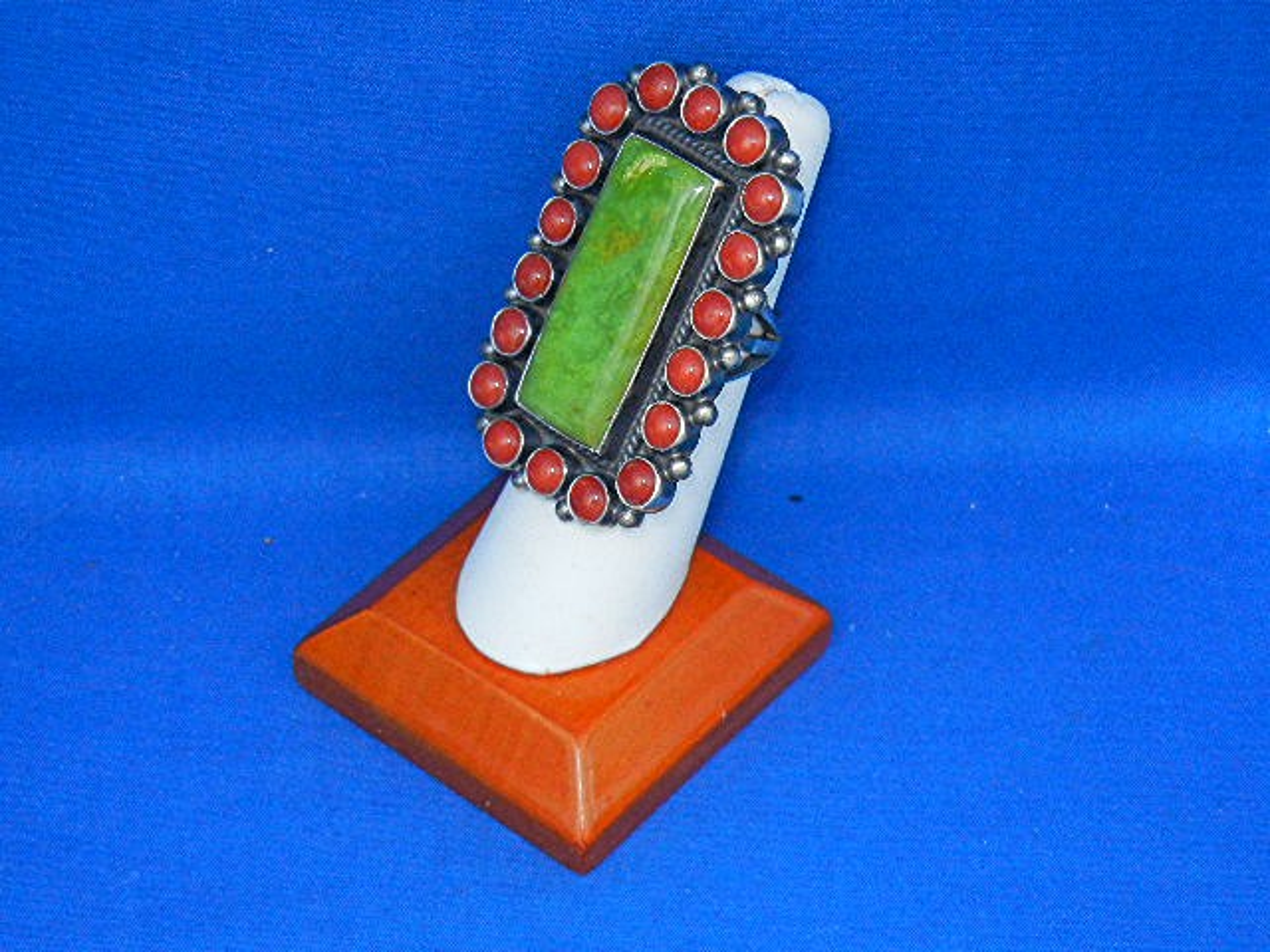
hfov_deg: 22.0
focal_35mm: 89
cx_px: 635
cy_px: 476
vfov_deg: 16.6
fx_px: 3265
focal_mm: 16
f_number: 4.4
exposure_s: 1/30
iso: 741
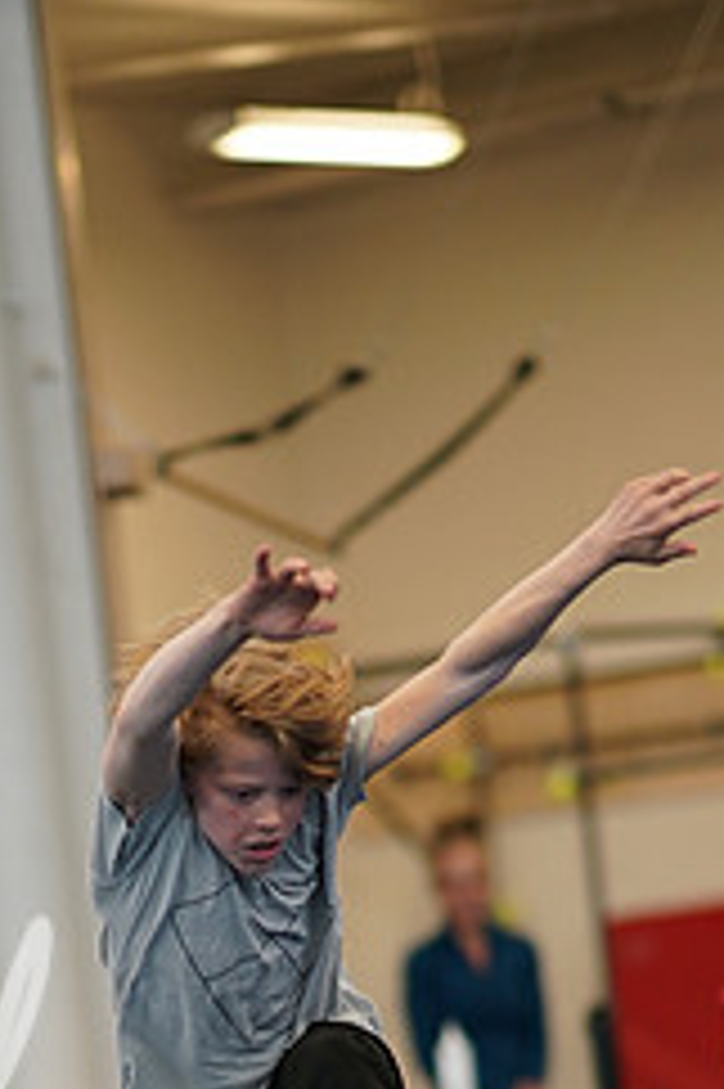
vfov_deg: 10.0
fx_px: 6162
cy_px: 1192
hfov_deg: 6.7
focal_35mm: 204
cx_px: 344
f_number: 1.4
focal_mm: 85
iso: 640
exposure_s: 1/500
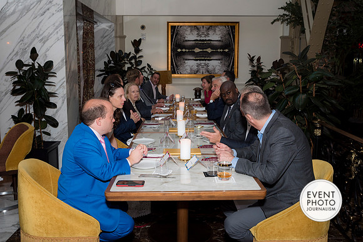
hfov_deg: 53.1
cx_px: 182
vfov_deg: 36.9
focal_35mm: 36
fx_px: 363
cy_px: 121
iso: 800
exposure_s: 1/125
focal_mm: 36
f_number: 5.6
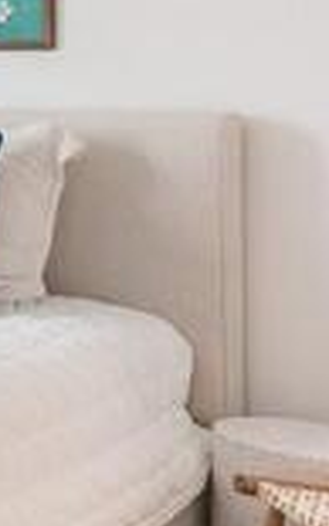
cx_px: -456
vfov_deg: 23.8
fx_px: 1204
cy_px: 27
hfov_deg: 12.4
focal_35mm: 84
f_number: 8
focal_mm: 17
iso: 800
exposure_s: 1/10
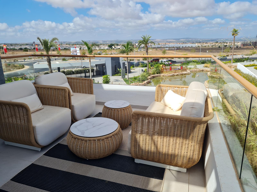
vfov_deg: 53.1
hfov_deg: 67.3
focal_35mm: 26
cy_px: 96
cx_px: 128
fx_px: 193
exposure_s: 1/2849
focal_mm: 5.4
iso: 50
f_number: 1.8
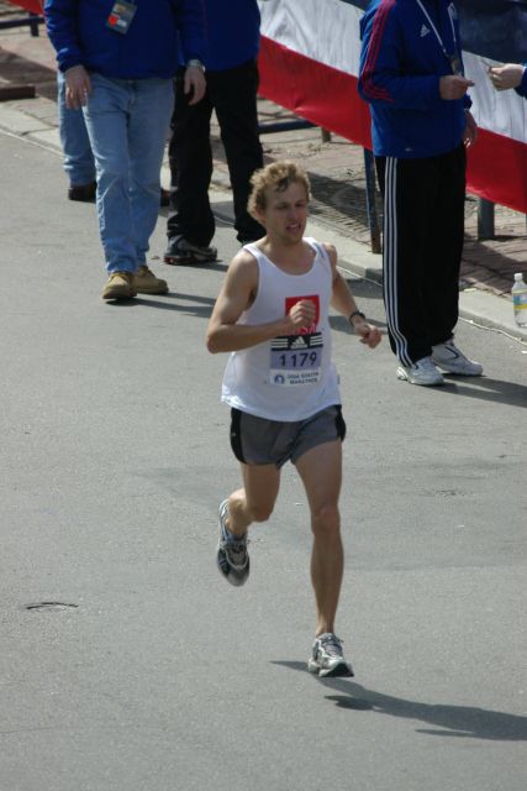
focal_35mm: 540
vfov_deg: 3.8
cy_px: 396
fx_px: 11850
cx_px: 264
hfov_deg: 2.5
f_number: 8
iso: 400
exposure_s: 1/500
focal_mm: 360
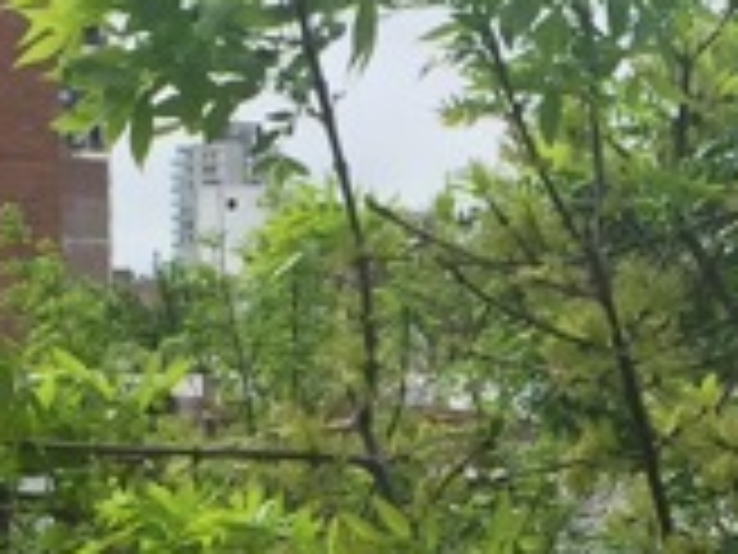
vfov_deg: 8.0
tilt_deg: -8.5
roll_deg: -0.3
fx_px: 3859
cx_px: 796
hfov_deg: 10.8
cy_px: 950
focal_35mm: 181
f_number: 2.2
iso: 32
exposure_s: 1/1276
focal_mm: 4.15
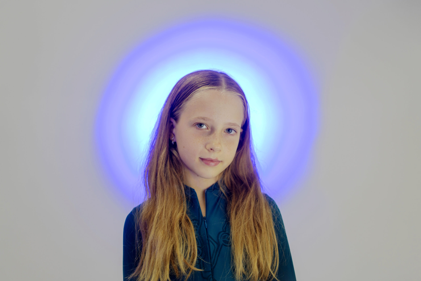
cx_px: 210
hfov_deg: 39.6
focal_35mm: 50
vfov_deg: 27.0
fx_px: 585
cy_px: 140
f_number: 1.8
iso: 400
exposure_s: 1/200
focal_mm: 50
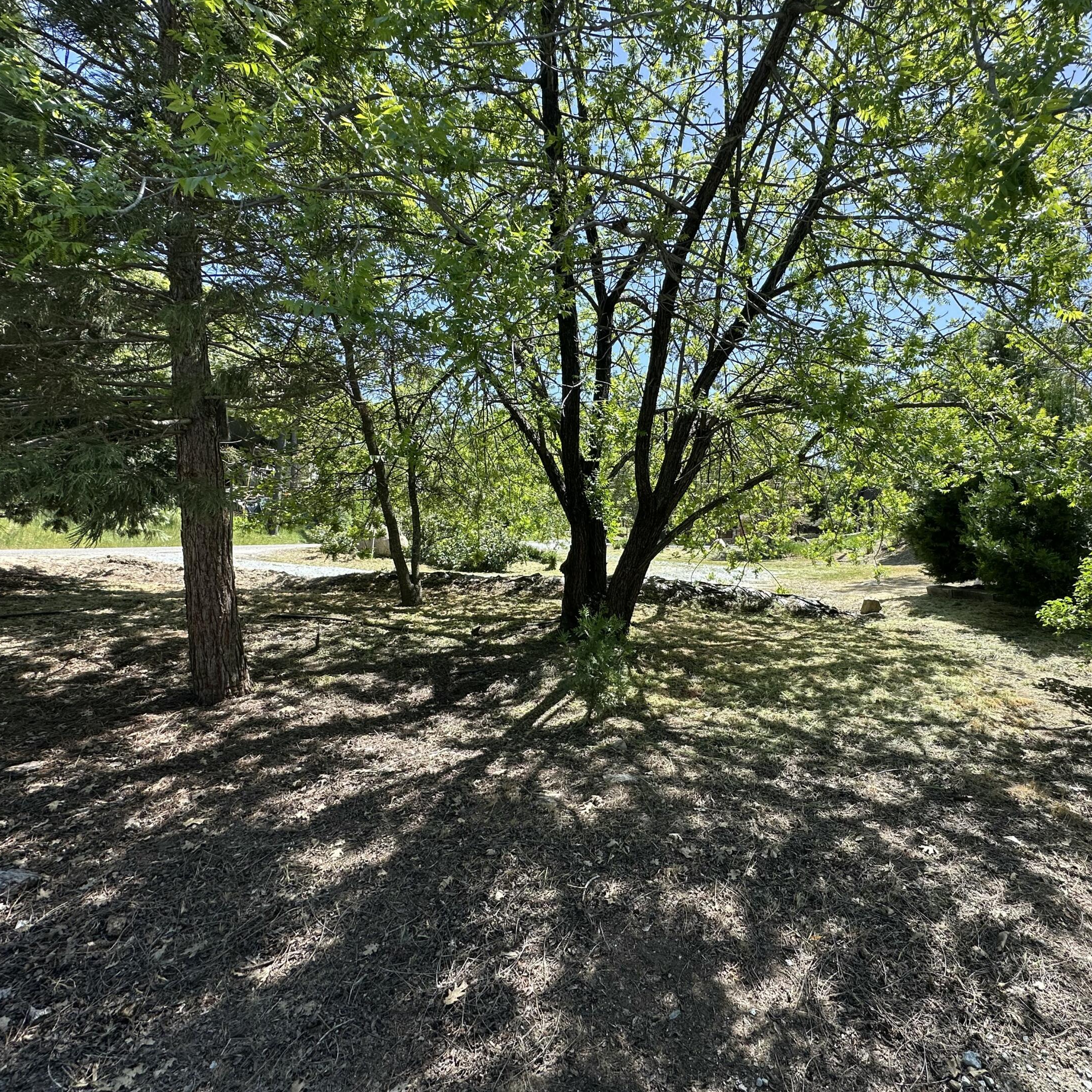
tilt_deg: -0.2
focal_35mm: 17
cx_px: 635
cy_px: 551
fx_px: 607
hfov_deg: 83.3
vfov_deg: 84.0
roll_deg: -0.4
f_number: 2.2
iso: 40
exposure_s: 1/483
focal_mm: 2.22
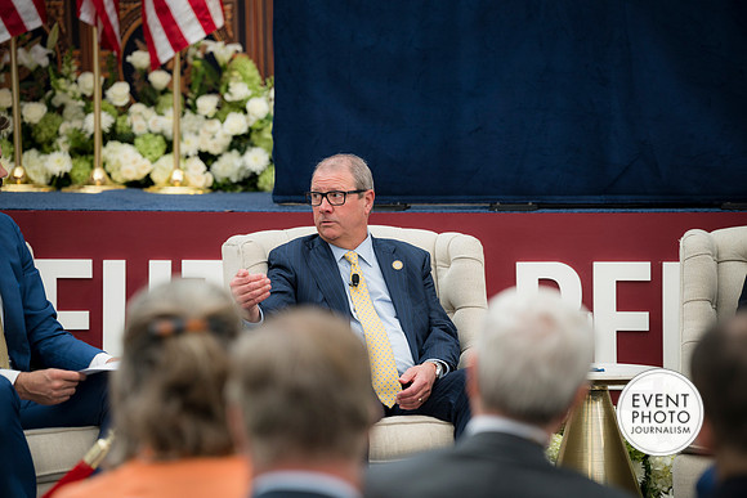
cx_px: 374
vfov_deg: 9.2
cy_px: 249
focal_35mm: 150
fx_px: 3113
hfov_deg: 13.7
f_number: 3.5
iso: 200
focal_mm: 150
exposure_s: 1/250
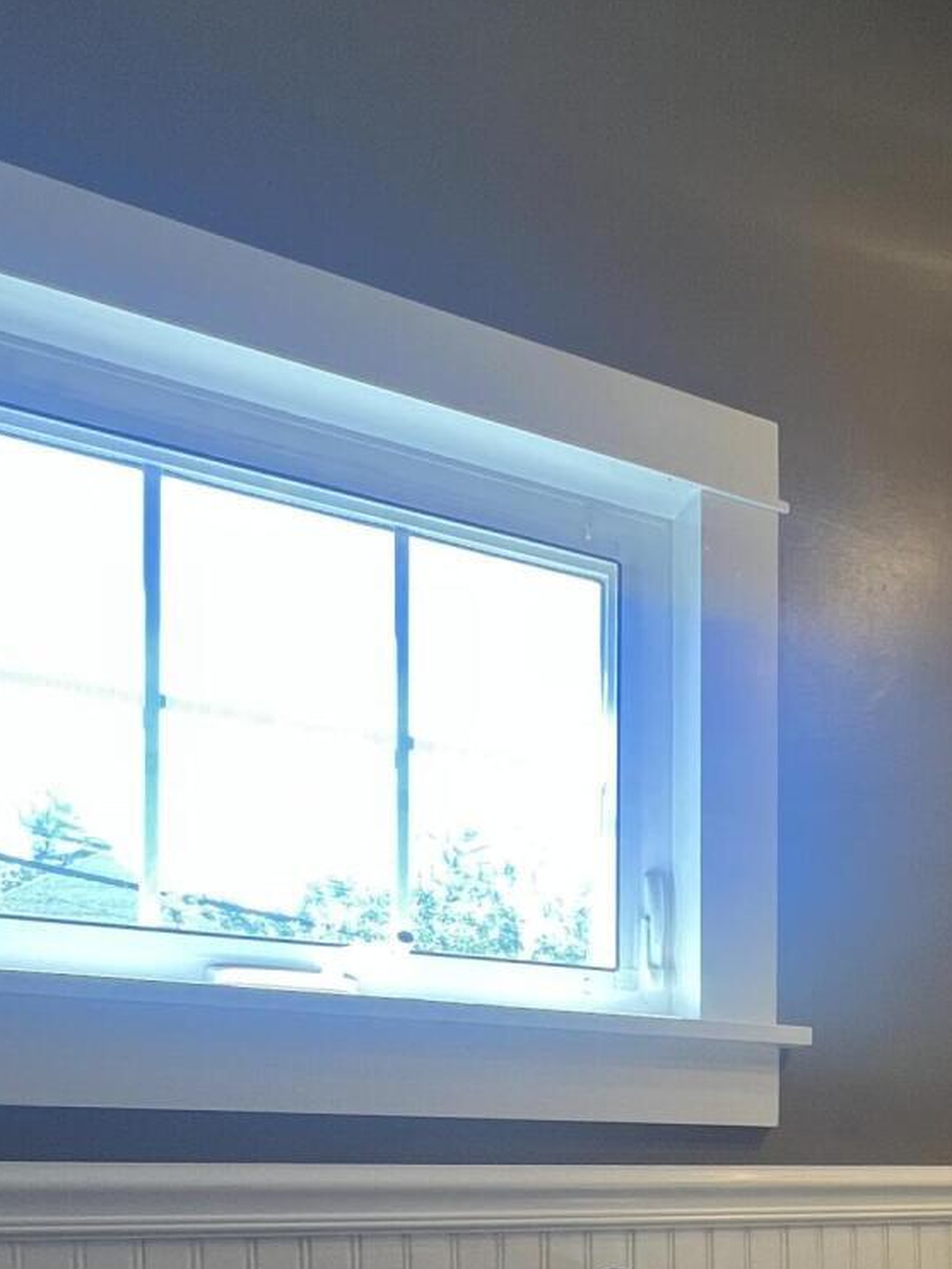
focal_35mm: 35
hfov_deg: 36.2
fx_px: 1284
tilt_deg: +0.6
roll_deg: -0.2
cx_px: 973
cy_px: 1178
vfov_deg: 46.6
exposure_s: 1/120
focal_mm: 1.57
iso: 200
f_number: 1.8
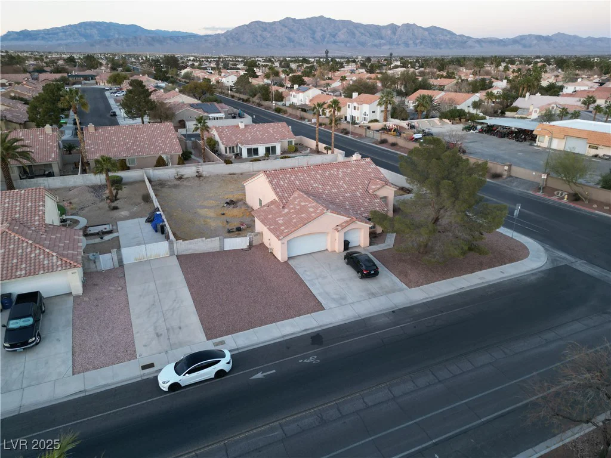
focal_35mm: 24
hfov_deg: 71.6
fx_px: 424
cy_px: 229
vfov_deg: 56.8
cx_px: 306
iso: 130
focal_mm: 6.72
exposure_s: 1/80
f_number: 1.7
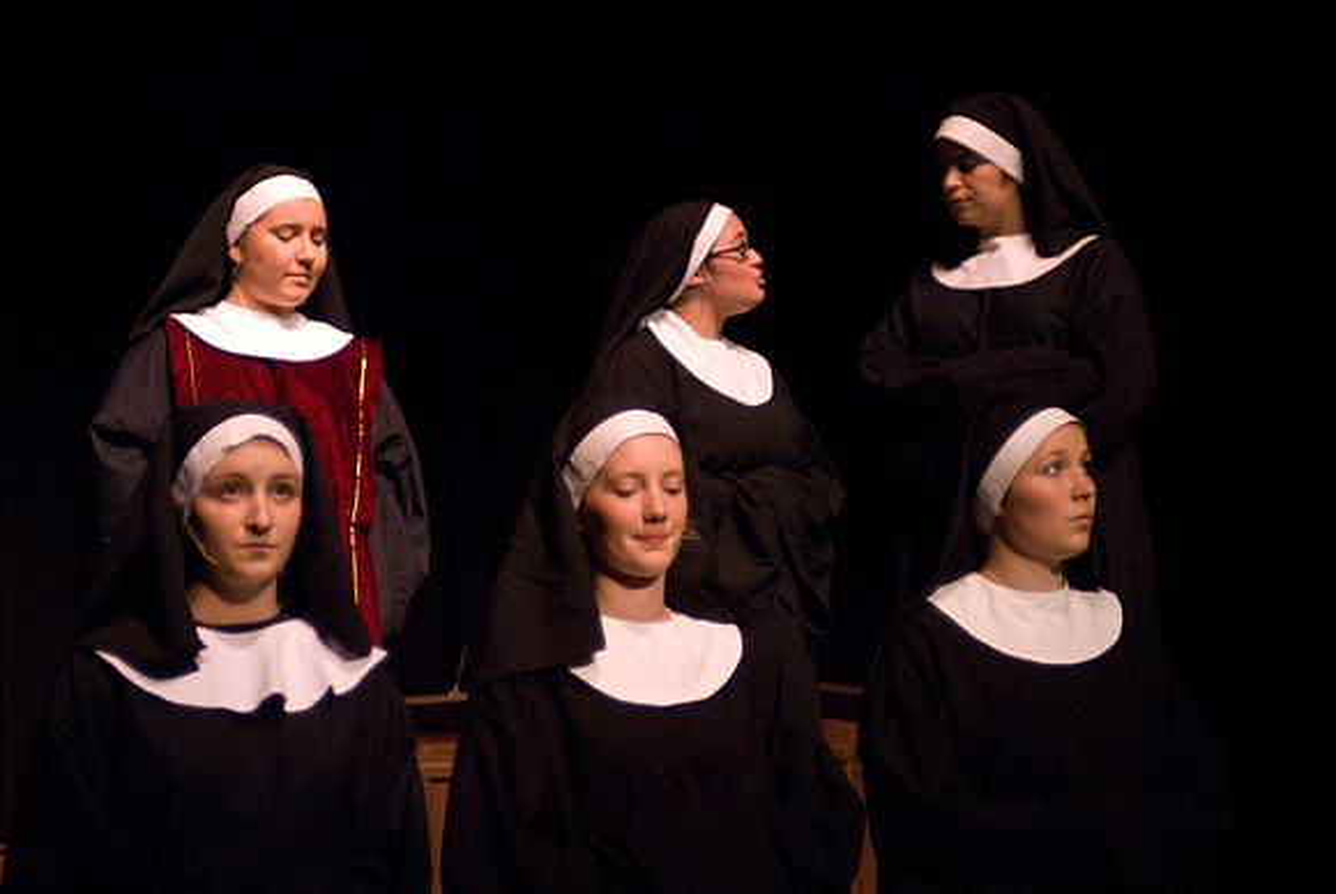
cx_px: 668
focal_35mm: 75
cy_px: 447
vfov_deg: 18.2
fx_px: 2786
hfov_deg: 27.0
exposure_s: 1/160
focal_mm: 50
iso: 1600
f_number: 2.8
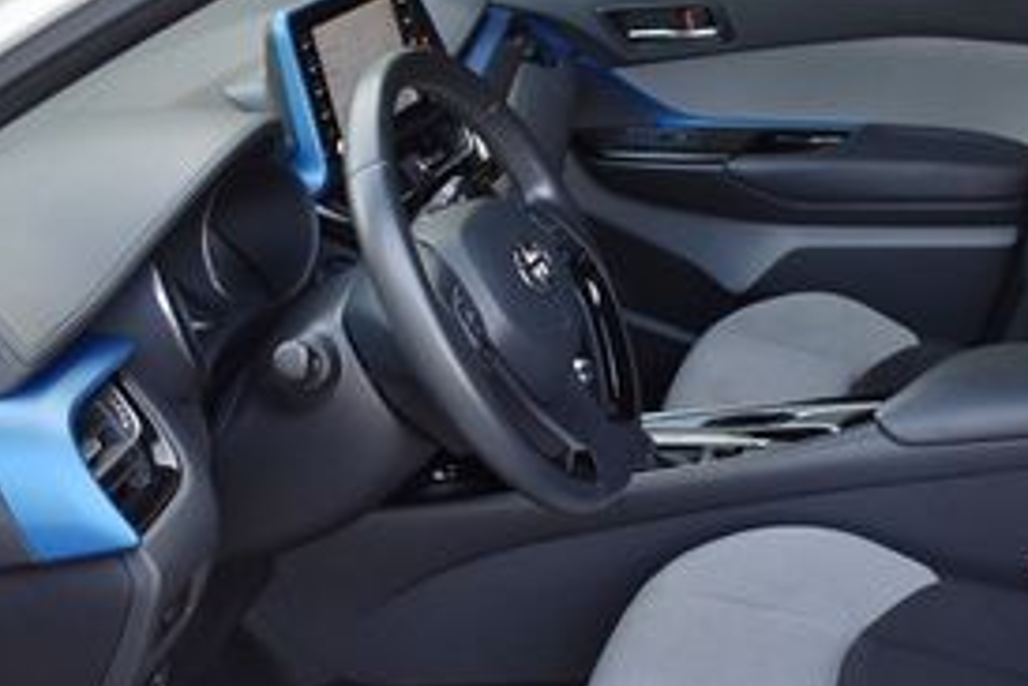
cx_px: 777
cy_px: 388
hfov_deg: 31.3
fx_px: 1800
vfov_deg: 21.6
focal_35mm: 63
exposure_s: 1/250
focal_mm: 18
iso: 560
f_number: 3.5
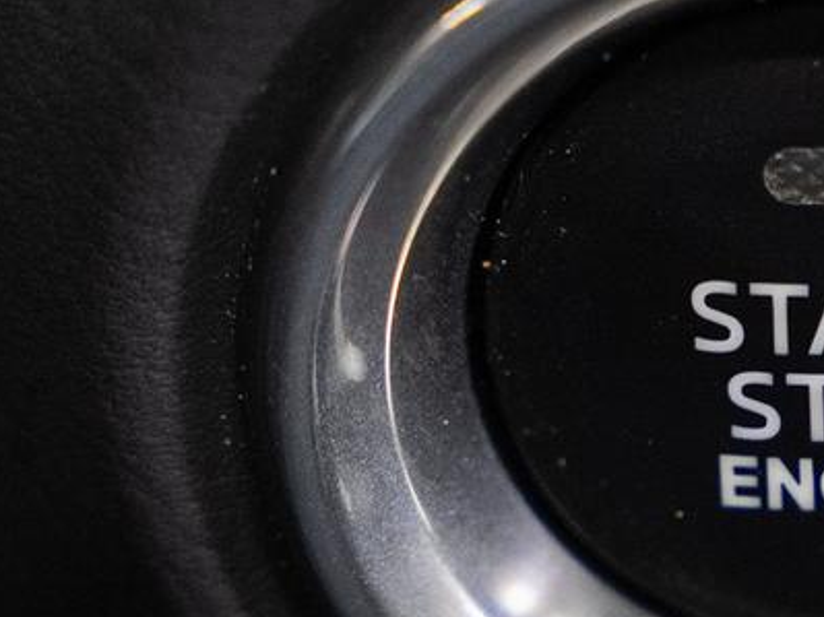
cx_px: 871
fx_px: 5449
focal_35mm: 229
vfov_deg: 6.5
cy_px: 432
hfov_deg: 8.6
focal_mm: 53.7
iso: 640
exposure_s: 1/50
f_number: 3.5
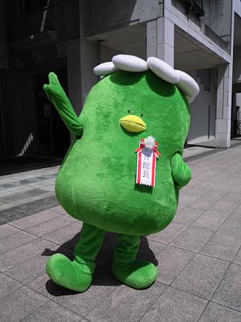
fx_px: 241
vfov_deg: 67.3
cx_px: 120
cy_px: 161
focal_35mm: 26
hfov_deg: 53.1
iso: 64
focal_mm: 4.6
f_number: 8
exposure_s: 1/400
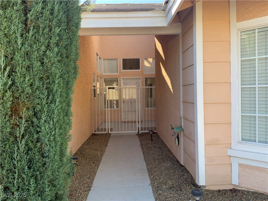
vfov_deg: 48.2
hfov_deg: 61.7
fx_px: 225
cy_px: 100
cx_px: 134
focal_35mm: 29
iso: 16
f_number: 1.8
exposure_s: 1/180
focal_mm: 3
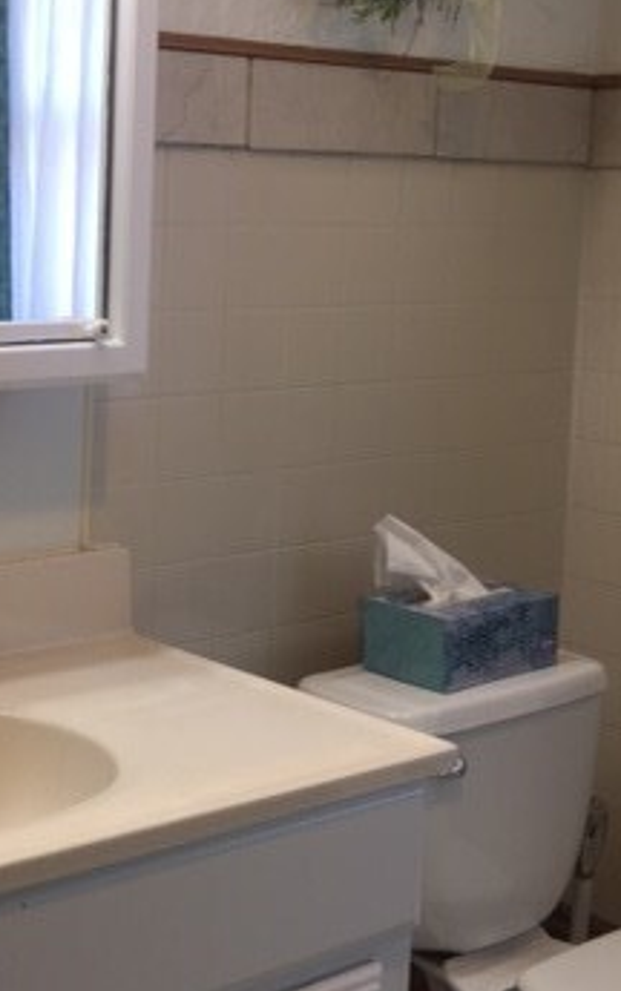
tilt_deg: -6.7
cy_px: 396
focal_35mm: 57
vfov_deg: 35.5
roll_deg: +0.0
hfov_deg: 21.7
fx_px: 1542
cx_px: -46
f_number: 2.2
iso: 32
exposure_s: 1/40
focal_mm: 4.15
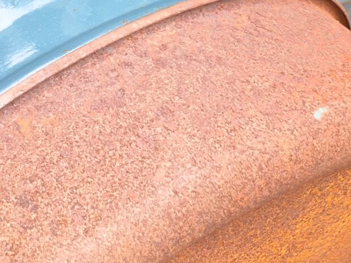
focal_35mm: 95
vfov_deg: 15.4
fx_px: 963
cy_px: 31
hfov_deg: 16.5
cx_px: -317
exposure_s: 1/180
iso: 80
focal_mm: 5.4
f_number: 1.8
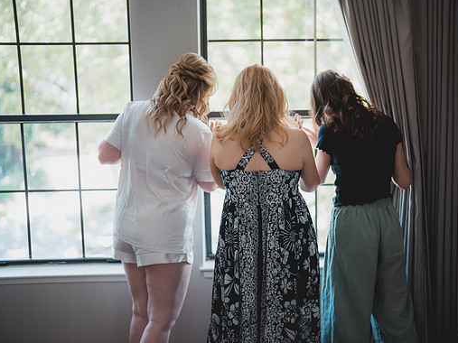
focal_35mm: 55
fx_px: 728
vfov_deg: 26.5
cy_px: 171
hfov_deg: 34.9
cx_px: 257
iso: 400
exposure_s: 1/500
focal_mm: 50
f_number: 1.2
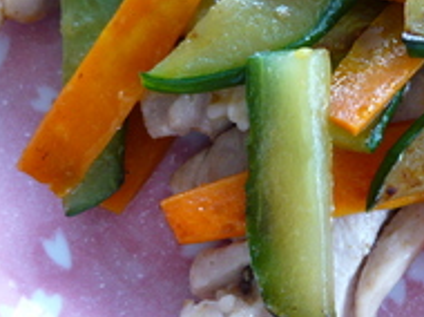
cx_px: 299
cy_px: 44
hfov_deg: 26.5
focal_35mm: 73
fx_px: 893
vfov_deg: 19.8
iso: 125
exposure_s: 1/30
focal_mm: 5.5
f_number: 2.8
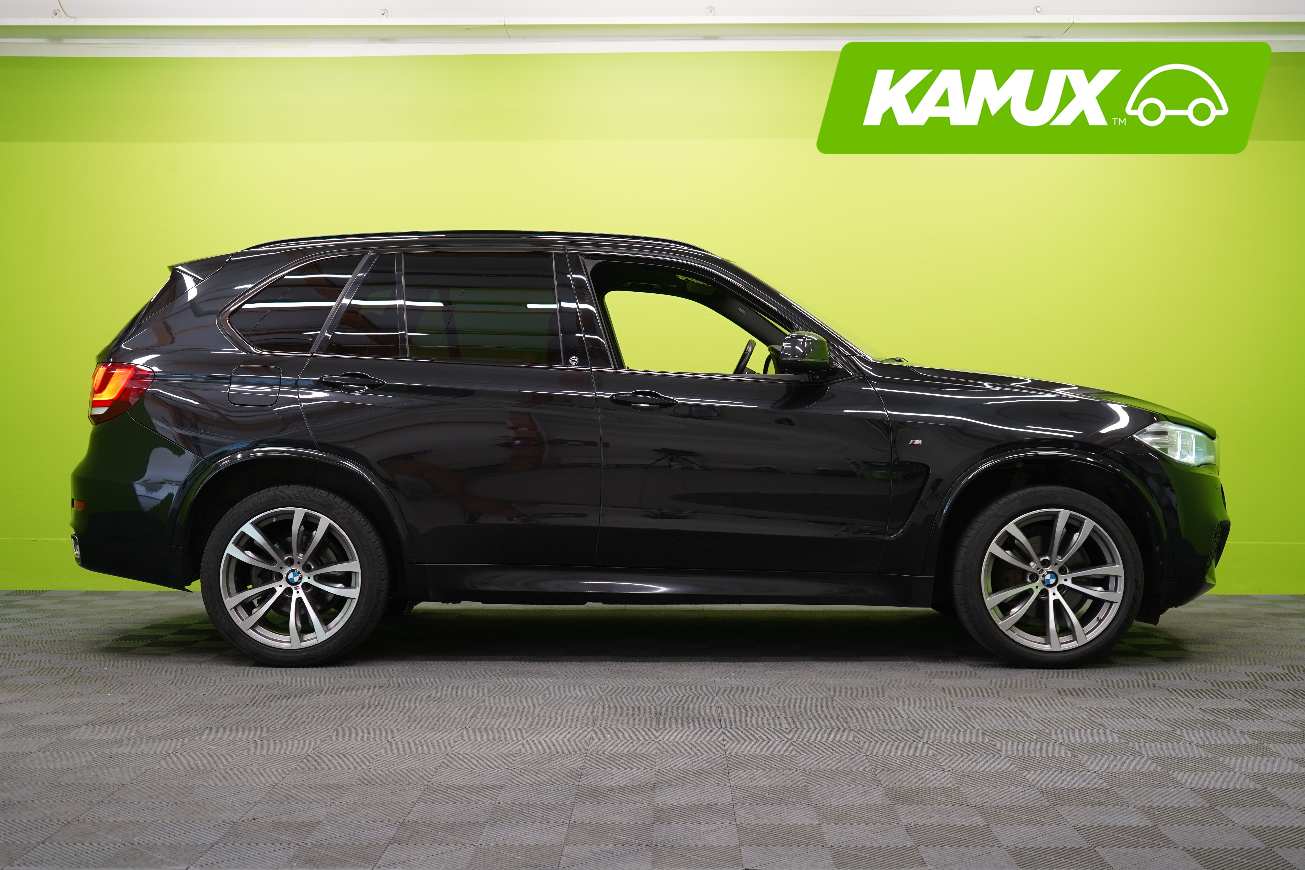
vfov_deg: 31.2
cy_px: 435
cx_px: 652
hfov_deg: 45.4
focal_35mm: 43
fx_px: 1559
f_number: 4.5
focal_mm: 43
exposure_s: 1/40
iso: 400
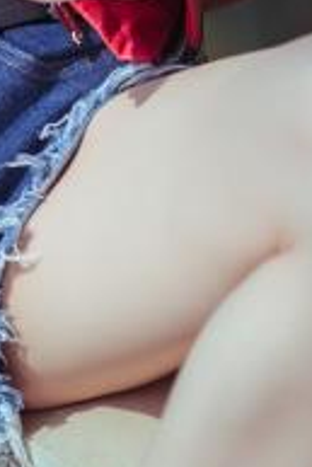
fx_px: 4567
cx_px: -260
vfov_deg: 5.7
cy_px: -394
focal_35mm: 352
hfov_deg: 3.9
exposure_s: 1/4000
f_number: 2
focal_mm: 85
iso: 100
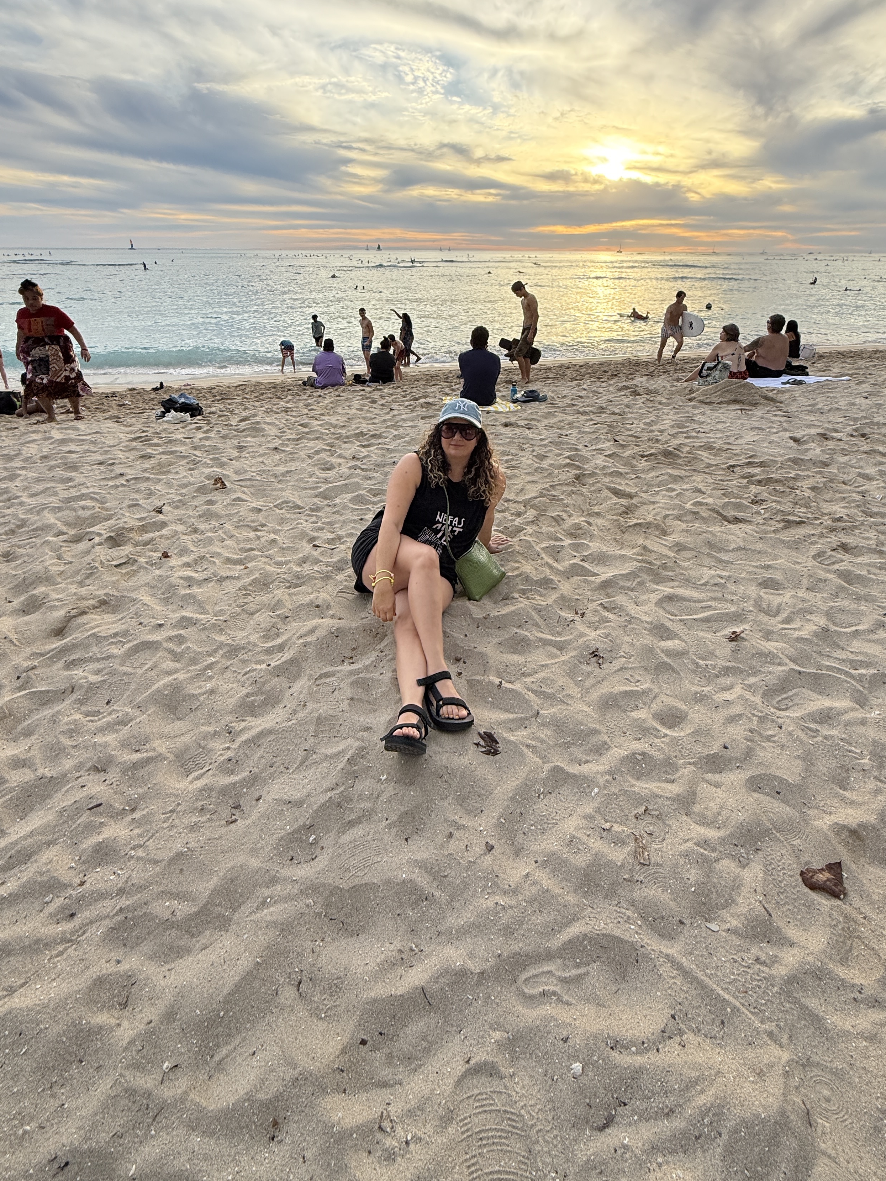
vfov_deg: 89.9
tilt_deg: -20.8
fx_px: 580
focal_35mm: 17
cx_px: 443
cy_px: 475
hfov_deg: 74.7
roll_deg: -1.2
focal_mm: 2.22
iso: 64
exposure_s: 1/535
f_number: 2.2
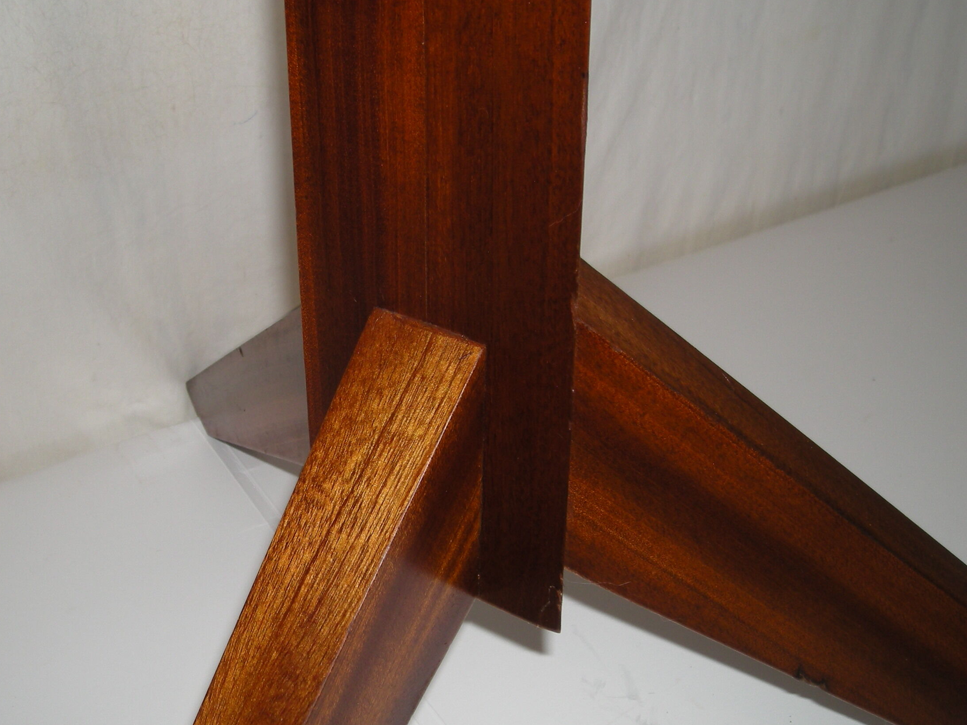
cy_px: 382
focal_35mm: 49
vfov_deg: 29.7
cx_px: 353
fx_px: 1369
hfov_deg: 38.6
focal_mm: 5.7
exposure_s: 1/54.8
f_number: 2.8
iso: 50
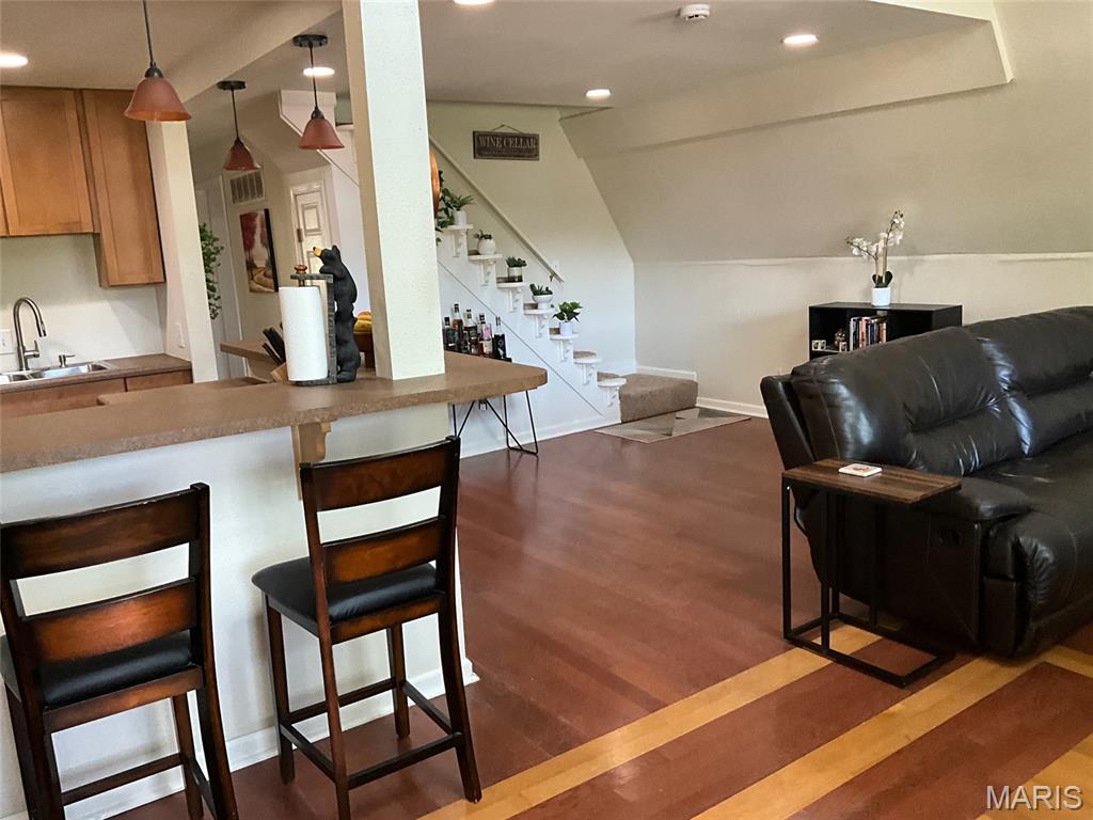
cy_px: 410
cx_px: 546
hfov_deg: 61.7
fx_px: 916
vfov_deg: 48.2
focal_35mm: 29
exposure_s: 1/60
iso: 200
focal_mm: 3
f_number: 1.8
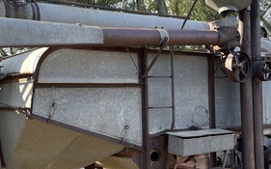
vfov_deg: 24.3
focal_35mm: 53
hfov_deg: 38.0
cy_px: 93
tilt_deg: -0.9
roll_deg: +1.1
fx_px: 391
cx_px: 168
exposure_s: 1/275
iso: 32
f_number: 1.6
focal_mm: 4.2
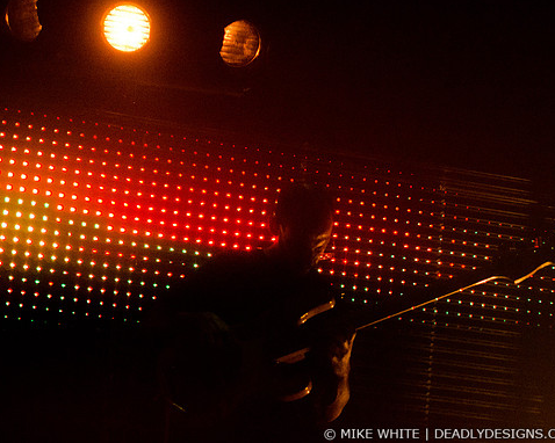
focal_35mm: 82
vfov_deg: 18.7
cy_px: 220
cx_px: 246
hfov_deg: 23.3
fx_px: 1346
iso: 3200
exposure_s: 1/1000
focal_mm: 48
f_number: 2.8
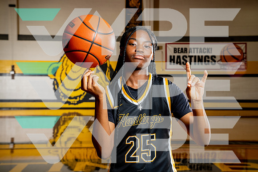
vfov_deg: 23.3
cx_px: 127
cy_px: 85
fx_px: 417
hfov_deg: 34.4
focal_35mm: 58
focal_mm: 56
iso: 800
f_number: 8
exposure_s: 1/250
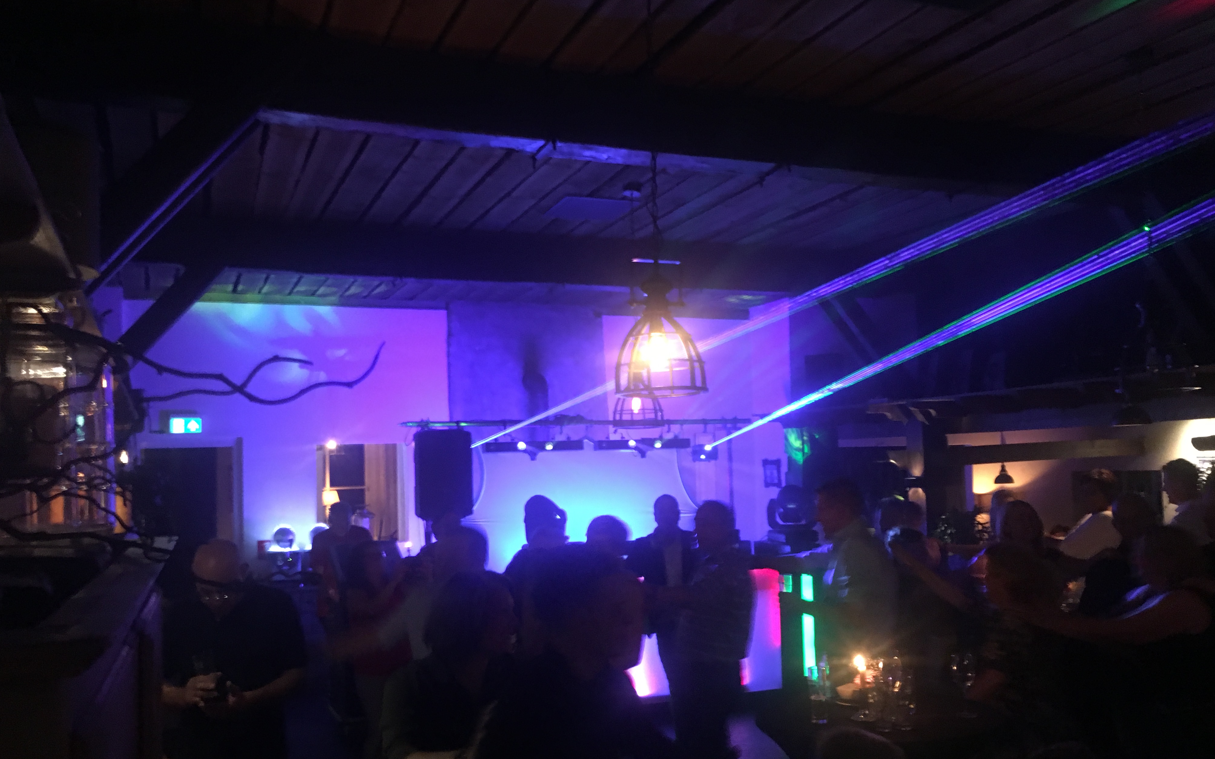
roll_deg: +3.0
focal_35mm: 31
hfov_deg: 61.2
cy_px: 423
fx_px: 1027
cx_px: 612
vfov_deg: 40.5
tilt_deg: +3.2
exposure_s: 1/17
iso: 400
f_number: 2.2
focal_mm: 4.15
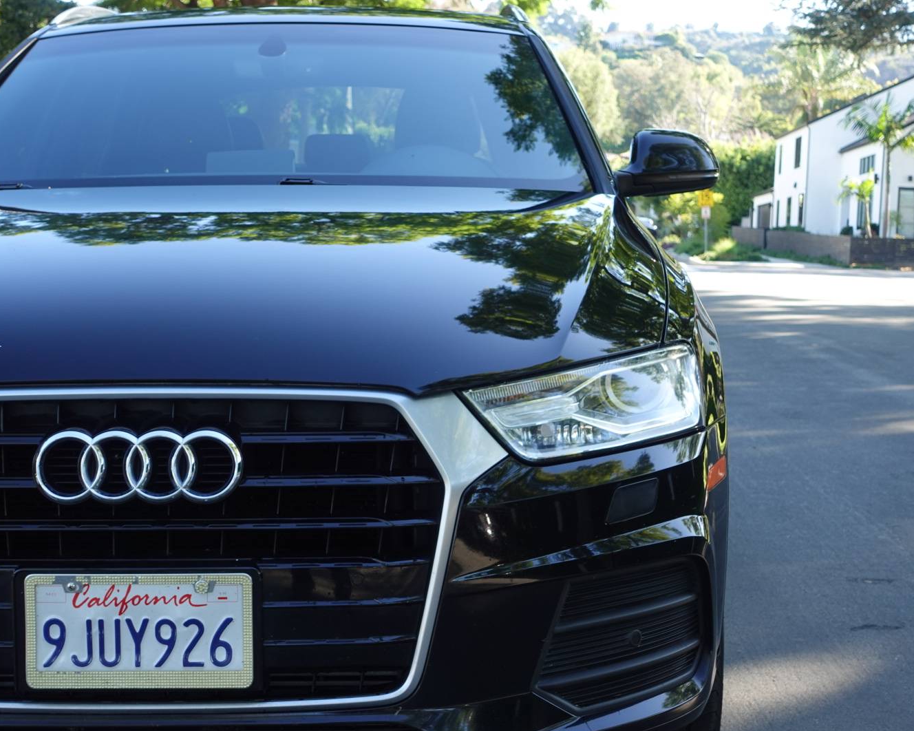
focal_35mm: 64
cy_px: 371
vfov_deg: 23.8
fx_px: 1731
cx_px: 483
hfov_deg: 29.6
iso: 125
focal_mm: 21.08
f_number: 4.5
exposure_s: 1/80
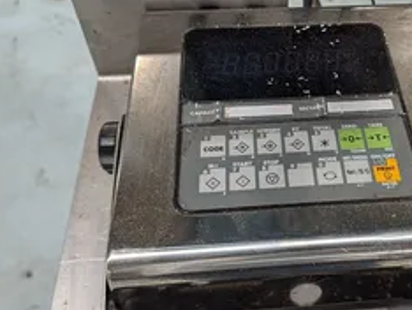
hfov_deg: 44.4
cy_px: 131
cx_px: 301
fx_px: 488
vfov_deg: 35.1
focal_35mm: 41
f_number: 1.68
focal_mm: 6.9
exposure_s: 1/1111
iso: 985
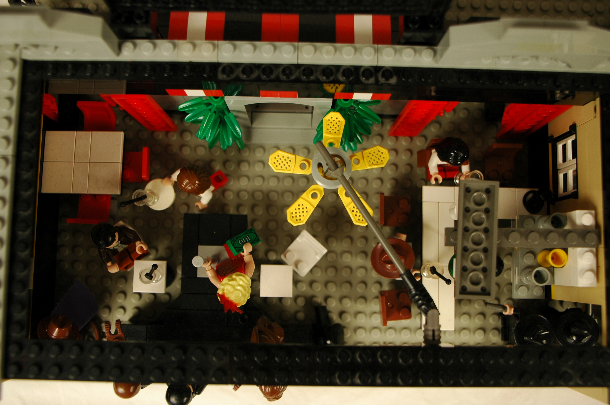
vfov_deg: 35.4
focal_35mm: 38
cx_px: 305
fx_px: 635
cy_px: 202
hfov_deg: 51.3
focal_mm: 25
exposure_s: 1/125
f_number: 3.8
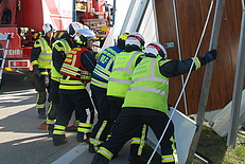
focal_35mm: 68
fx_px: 464
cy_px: 23
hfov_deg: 29.5
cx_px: 151
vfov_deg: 19.8
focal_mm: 22
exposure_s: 1/320
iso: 400
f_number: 9
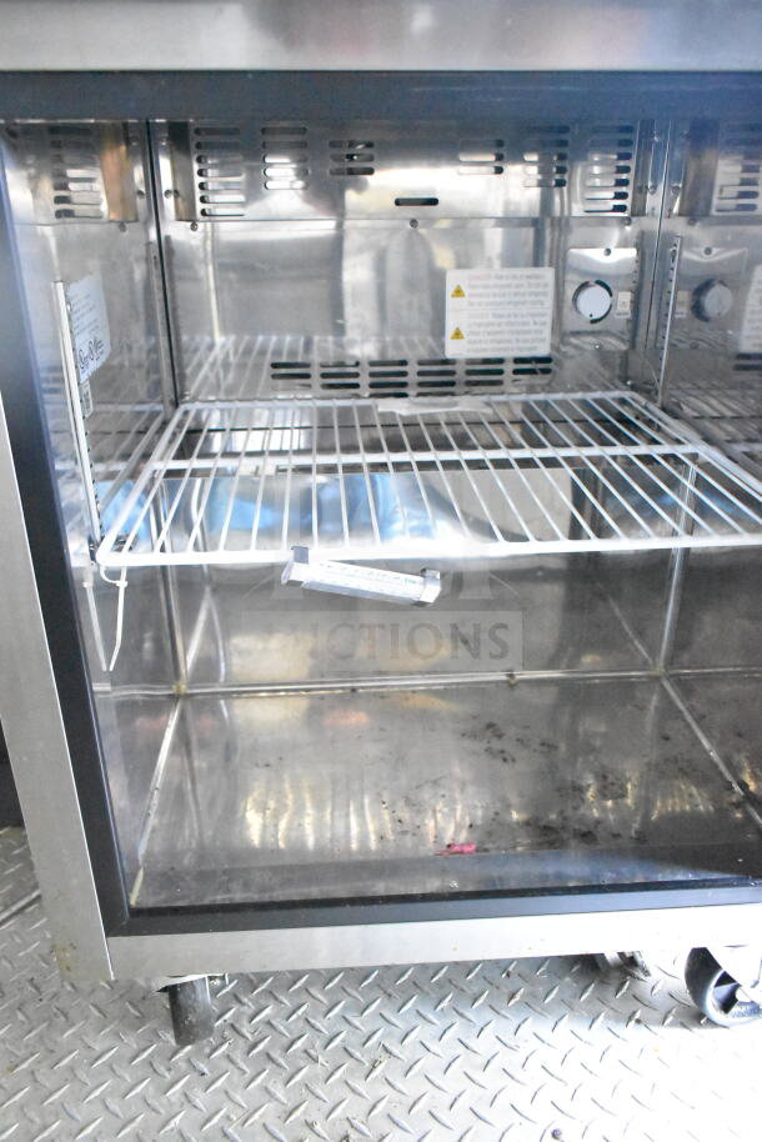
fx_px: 857
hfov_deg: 48.0
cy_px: 571
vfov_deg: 67.4
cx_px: 381
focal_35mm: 27
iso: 20000
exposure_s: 1/30
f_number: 3.5
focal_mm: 18
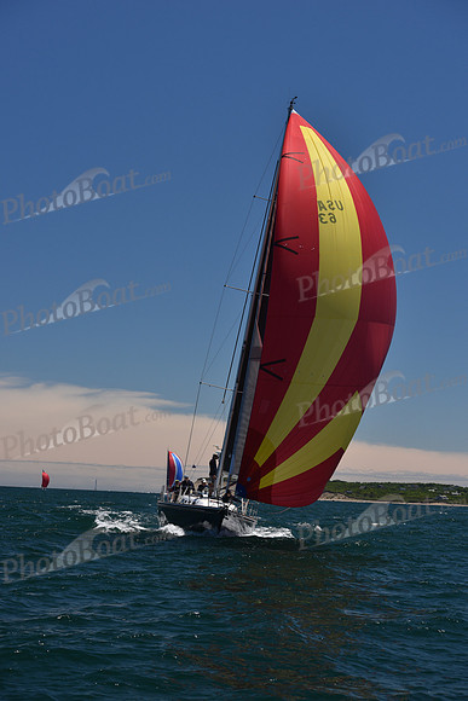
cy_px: 350
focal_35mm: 70
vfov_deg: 28.8
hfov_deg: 19.5
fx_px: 1364
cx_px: 234
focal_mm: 70
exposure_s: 1/800
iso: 250
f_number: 7.1
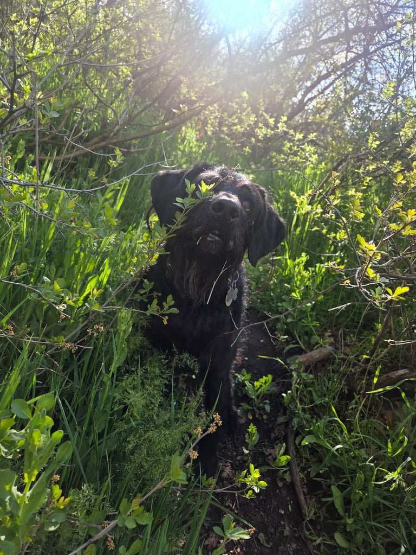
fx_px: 368
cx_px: 208
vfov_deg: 73.9
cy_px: 278
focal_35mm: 23
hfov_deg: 58.9
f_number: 1.8
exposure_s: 1/779
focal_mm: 5.4
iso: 80
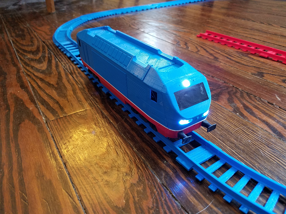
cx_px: 143
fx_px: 215
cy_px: 107
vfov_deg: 53.1
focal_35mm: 26
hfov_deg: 67.3
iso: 250
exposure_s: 1/10
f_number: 1.7
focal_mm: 4.2
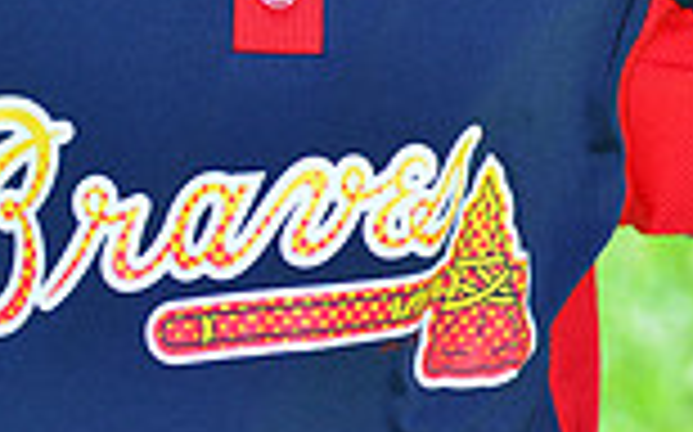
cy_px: -308
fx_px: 11588
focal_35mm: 614
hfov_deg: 3.4
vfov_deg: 2.1
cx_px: 360
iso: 200
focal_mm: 160
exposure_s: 1/200
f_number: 8
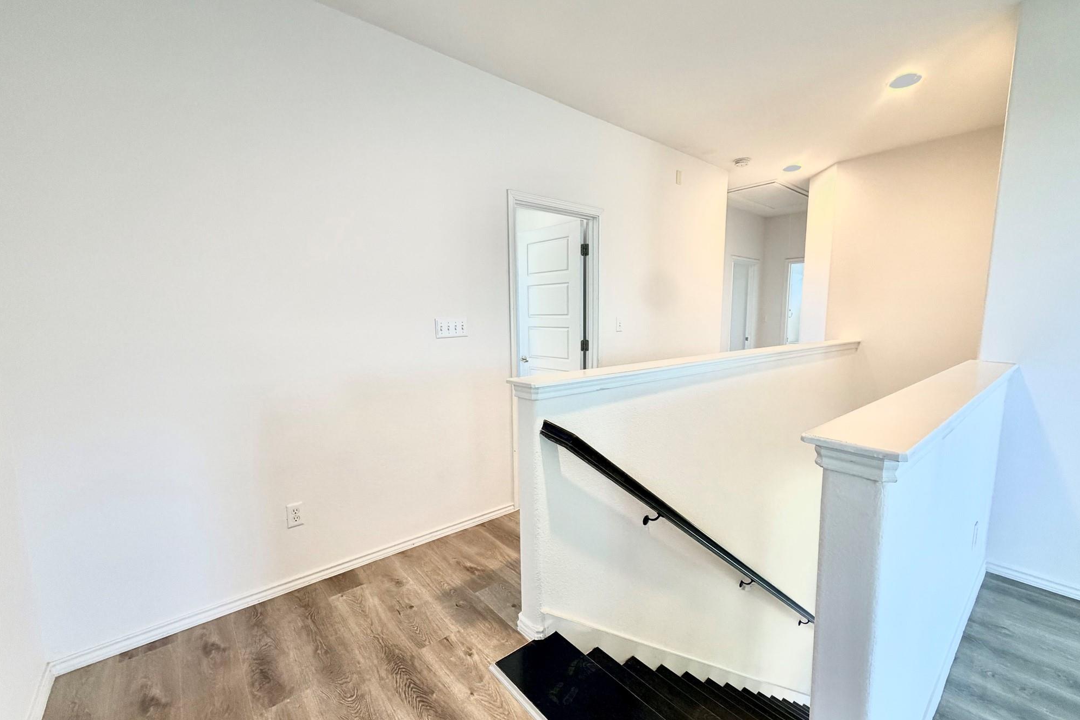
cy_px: 373
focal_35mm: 15
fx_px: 450
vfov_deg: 77.3
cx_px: 554
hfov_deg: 100.4
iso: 200
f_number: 2.2
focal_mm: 2.22
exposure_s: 1/60
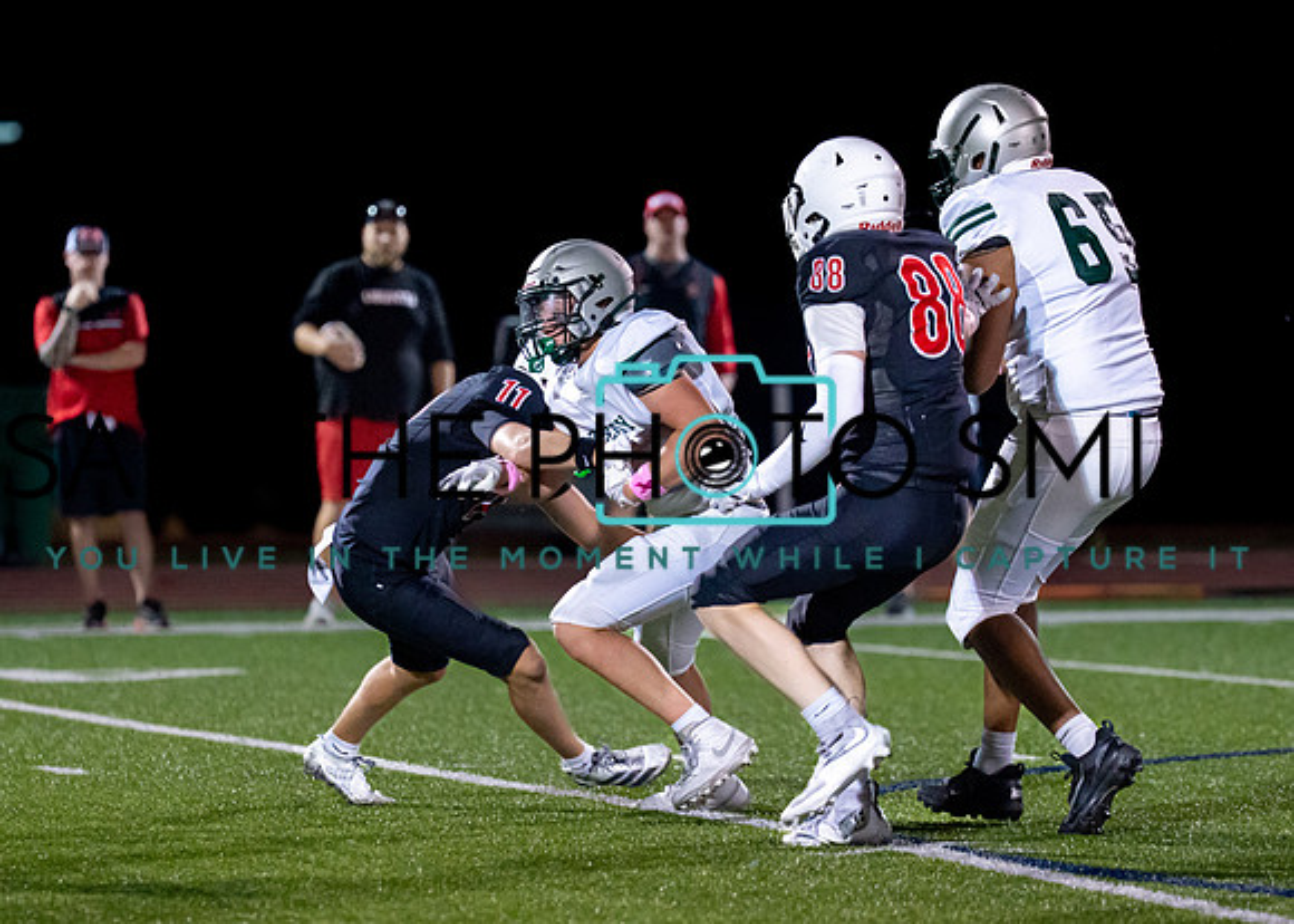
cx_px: 622
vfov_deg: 4.5
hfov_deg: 6.3
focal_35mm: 319
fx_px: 11703
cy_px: 573
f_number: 2.8
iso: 2000
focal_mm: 168
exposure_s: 1/1000
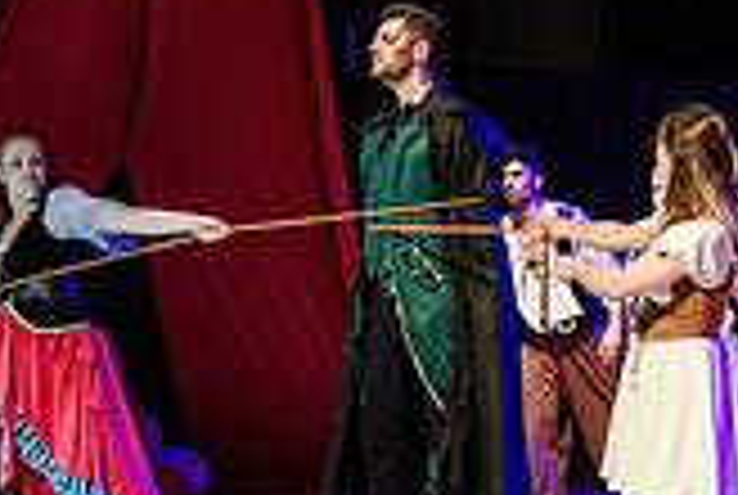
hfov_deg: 21.0
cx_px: 572
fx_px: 1972
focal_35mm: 96
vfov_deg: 14.3
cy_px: 277
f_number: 2.8
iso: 640
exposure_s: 1/60
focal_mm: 24
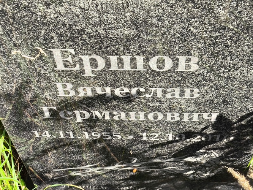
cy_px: 100
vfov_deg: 24.4
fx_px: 439
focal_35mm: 60
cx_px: 114
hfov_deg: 32.1
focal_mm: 4.71
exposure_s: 1/246
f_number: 1.7
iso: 50
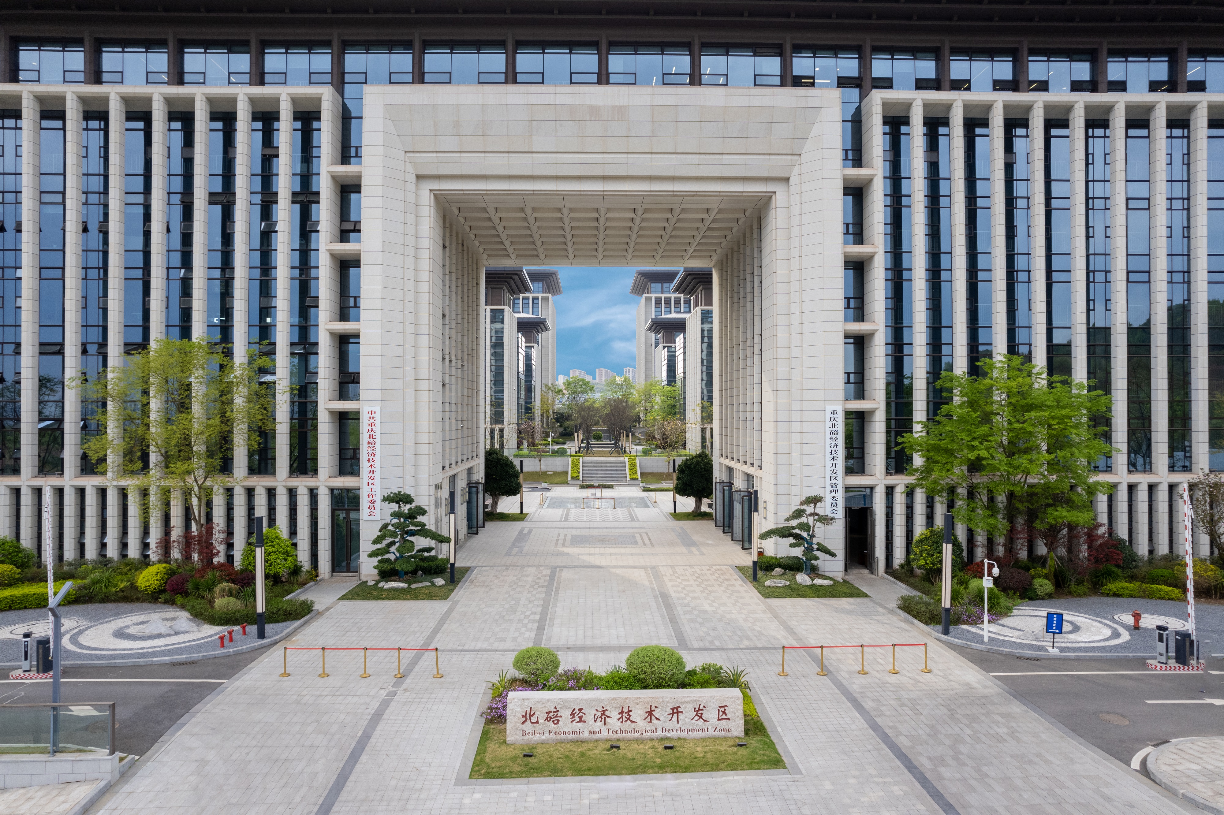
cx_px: 612
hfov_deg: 78.6
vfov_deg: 57.2
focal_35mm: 22
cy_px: 408
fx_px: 748
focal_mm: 8.38
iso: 100
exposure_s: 1/400
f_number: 2.8
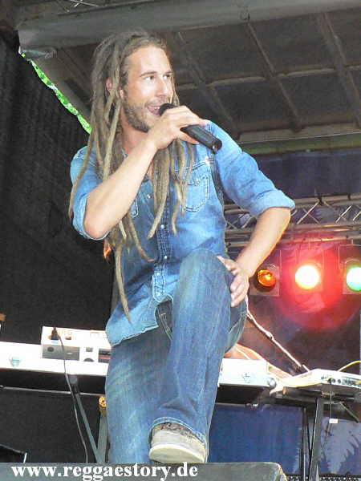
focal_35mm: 35
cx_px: 180
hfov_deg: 40.7
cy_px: 240
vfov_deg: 52.6
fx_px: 487
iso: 400
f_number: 2.8
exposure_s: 1/60
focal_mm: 6
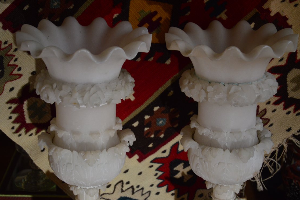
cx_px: 150
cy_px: 103
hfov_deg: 27.9
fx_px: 604
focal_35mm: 73
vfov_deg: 18.8
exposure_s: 1/100
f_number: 4.8
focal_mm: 45
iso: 800
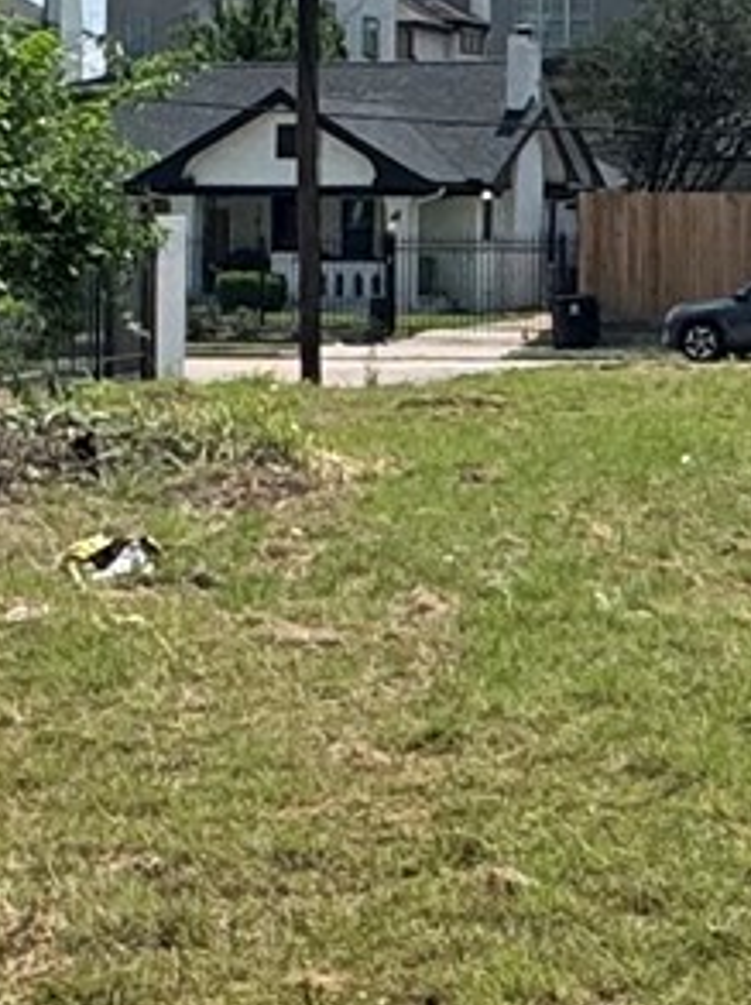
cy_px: 127
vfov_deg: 19.7
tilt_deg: +4.0
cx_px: 902
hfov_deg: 14.6
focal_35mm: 98
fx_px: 2841
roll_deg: +0.1
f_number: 2.2
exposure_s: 1/3106
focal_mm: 2.22
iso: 50
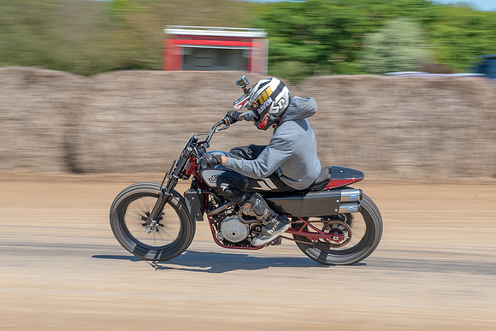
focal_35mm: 85
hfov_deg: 23.9
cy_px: 166
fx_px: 1171
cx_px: 301
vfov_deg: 16.1
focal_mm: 70
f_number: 8
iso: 100
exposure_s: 1/160
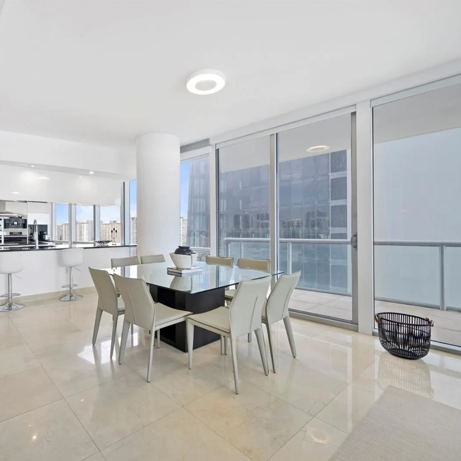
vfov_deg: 80.7
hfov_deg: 78.7
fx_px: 271
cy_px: 230
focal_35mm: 18
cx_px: 162
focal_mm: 14
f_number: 9
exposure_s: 1/2.5
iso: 100
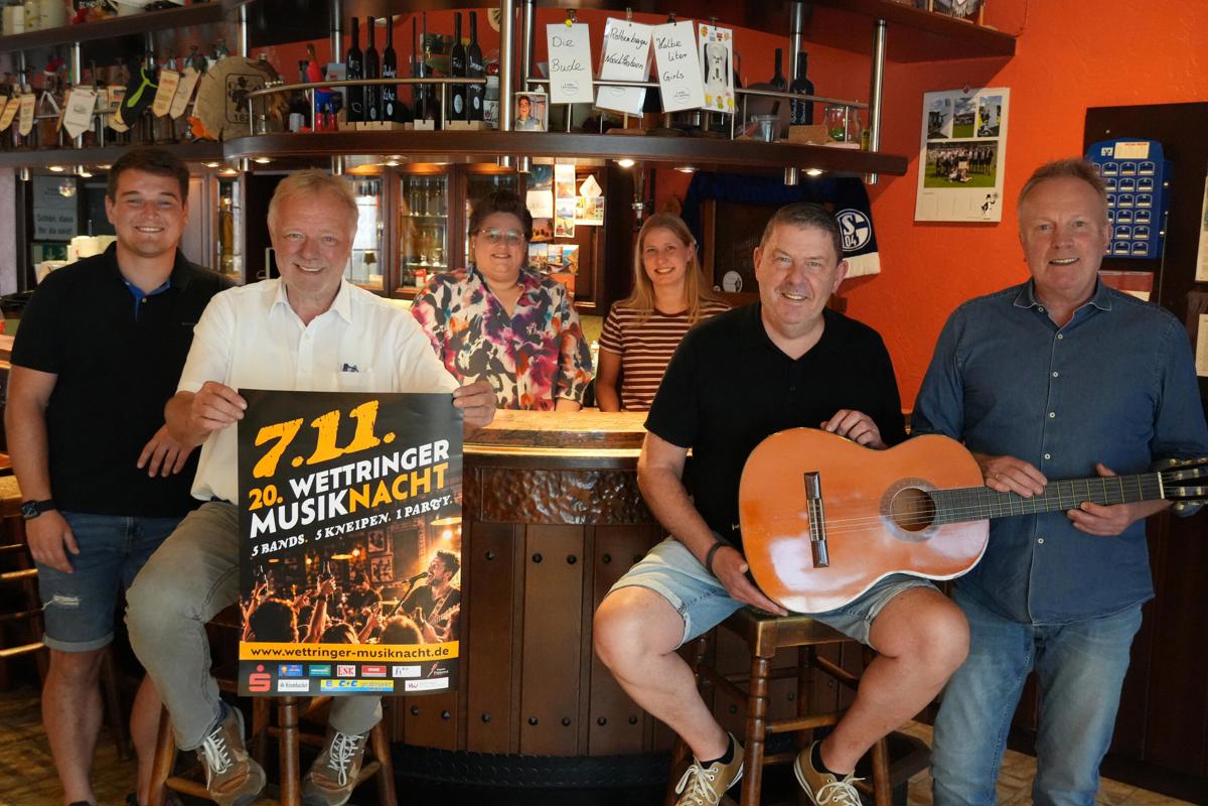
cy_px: 403
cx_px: 604
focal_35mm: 39
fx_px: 1309
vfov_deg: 34.2
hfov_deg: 49.6
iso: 5000
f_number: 4
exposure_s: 1/160
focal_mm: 26
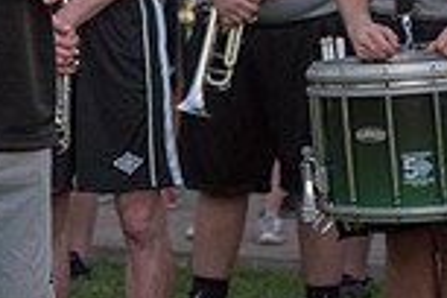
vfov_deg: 5.1
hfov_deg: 7.7
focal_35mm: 266
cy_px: -244
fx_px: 3303
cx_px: 32
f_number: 3.2
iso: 2000
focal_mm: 70
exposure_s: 1/800
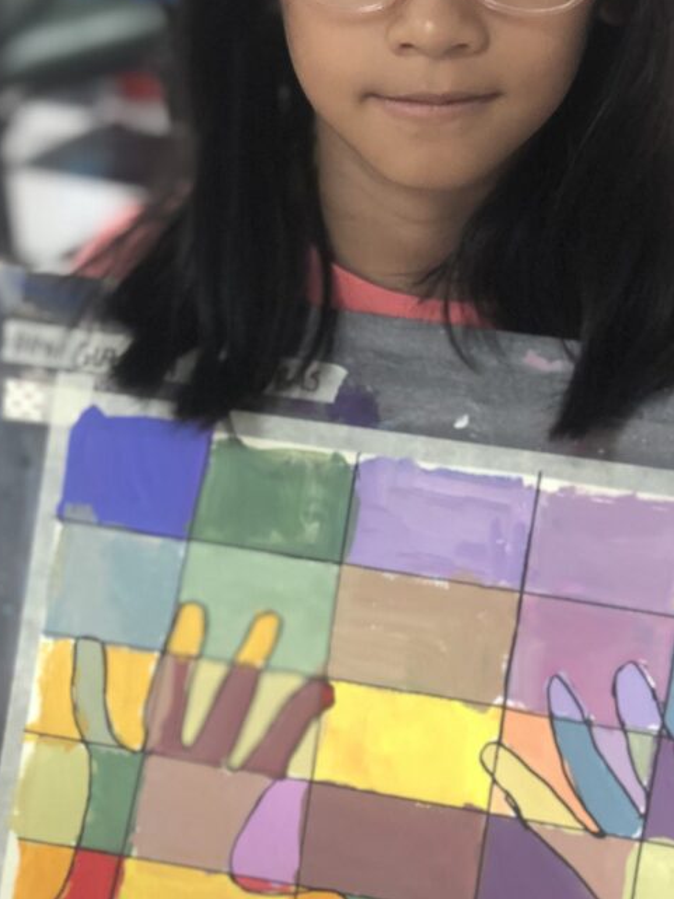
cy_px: 377
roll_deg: -1.3
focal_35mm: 108
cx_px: 434
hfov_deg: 13.7
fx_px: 2806
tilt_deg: -22.4
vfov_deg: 18.2
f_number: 2.4
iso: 100
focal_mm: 6
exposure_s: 1/50
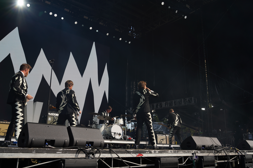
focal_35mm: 31
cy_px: 84
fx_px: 218
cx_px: 126
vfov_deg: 42.3
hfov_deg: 60.3
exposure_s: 1/320
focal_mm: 31
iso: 100
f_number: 6.3
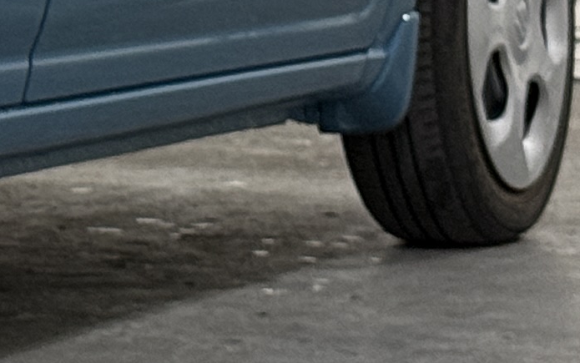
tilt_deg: +1.7
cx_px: -803
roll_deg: +0.4
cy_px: -402
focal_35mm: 295
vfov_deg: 4.4
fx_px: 4665
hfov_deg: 6.7
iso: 125
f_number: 1.78
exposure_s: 1/60
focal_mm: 6.76
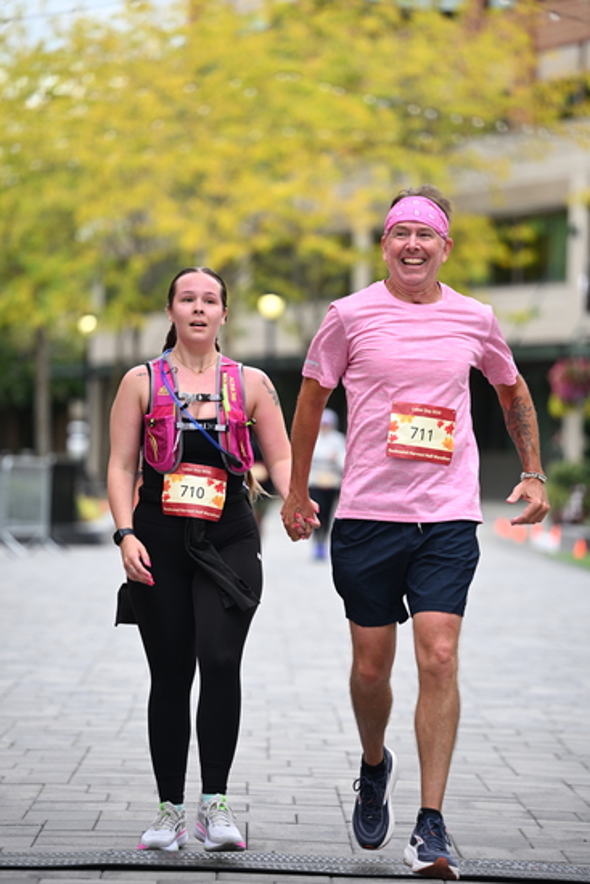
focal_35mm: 145
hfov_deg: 9.5
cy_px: 442
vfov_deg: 14.1
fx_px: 3562
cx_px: 295
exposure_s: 1/1600
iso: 640
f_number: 2.8
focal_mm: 145
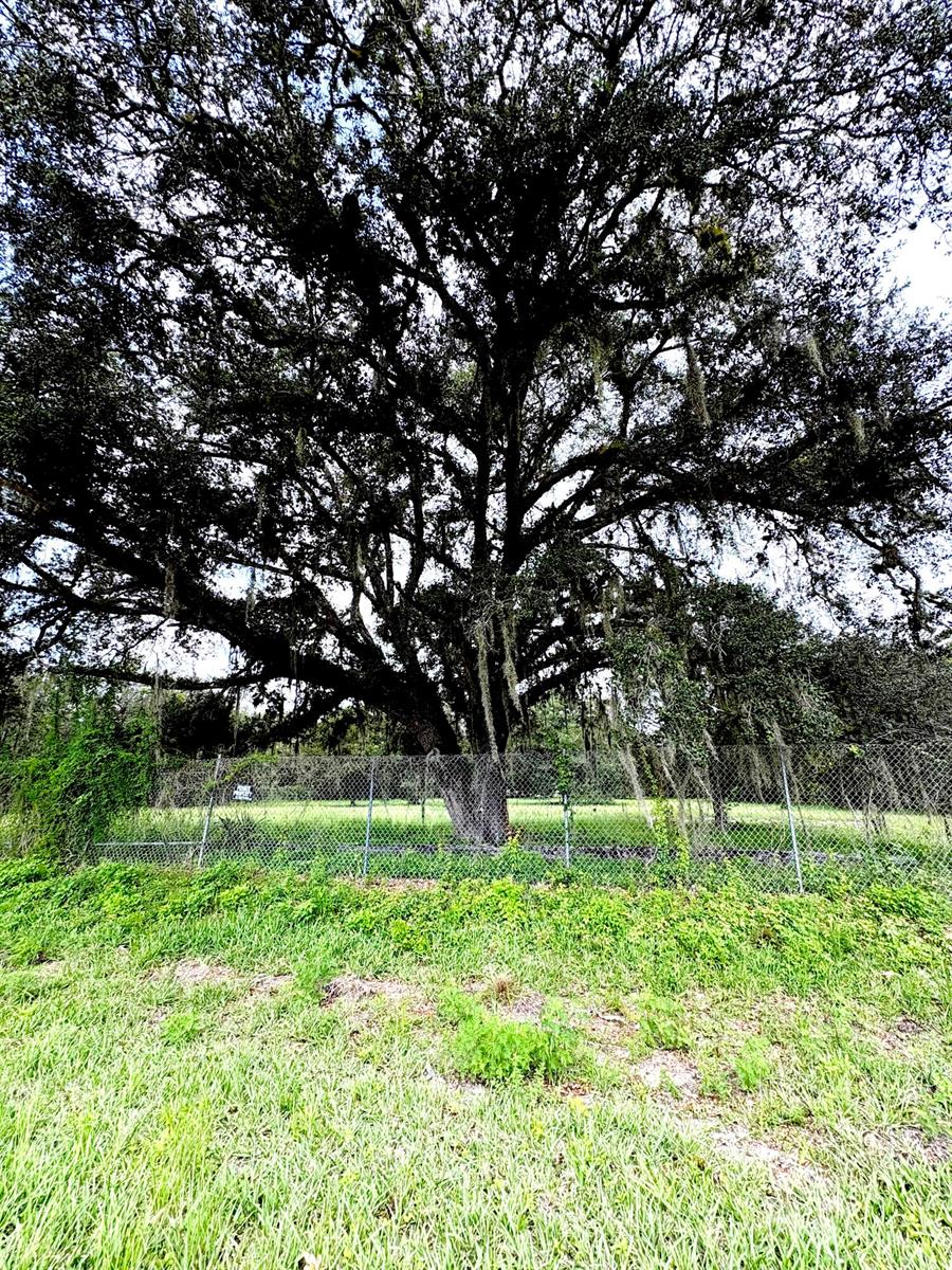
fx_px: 513
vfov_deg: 102.1
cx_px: 476
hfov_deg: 85.7
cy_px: 635
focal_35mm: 14
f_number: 2.2
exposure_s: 1/435
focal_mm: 2.22
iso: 64
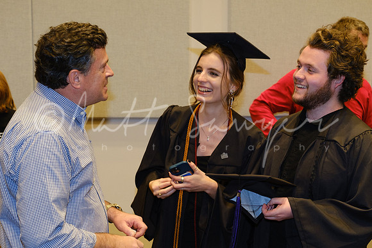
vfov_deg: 23.1
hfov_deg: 34.1
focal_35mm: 59
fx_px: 606
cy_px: 157
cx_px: 186
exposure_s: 1/60
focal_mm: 30.2
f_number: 2.8
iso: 1600
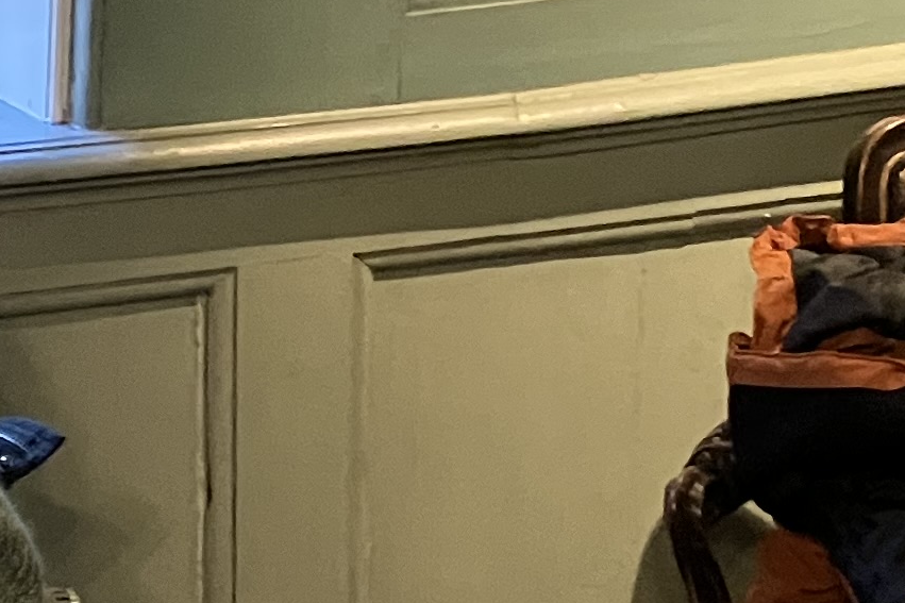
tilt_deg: -19.1
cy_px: 667
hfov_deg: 14.6
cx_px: -53
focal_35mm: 138
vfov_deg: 9.8
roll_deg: +0.3
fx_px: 3468
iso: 640
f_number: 1.8
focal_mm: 3.99
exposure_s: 1/30
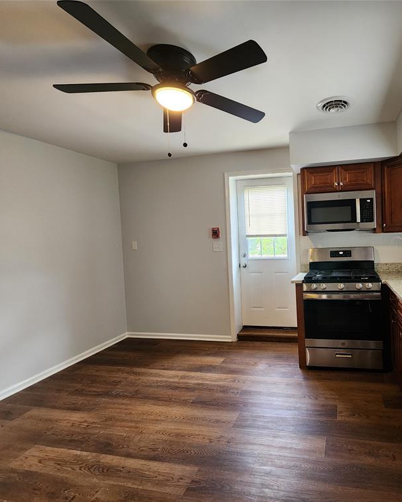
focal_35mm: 17
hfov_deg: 73.1
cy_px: 252
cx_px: 286
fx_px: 253
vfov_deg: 89.6
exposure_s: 1/60
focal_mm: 2.2
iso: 320
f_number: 2.2
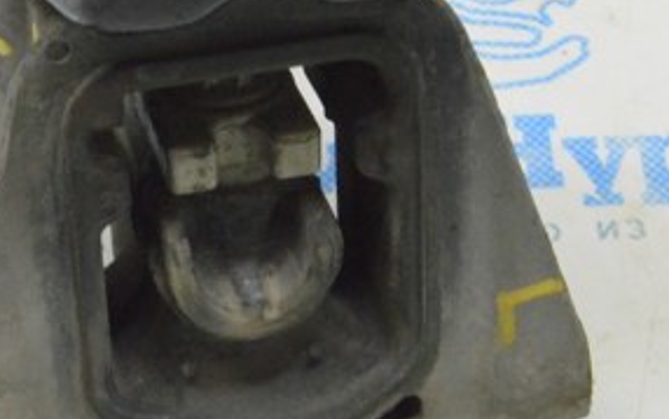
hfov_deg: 16.0
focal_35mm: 130
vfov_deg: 10.1
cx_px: 138
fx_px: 2371
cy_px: 146
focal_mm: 38
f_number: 20
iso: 6400
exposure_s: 1/15
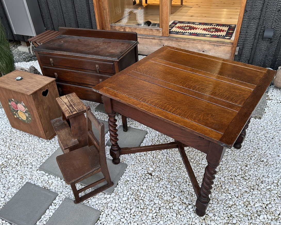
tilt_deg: -36.6
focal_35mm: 28
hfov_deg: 62.2
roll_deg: +3.5
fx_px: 233
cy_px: 114
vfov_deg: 51.5
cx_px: 138
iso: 125
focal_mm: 5.7
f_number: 1.5
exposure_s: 1/73
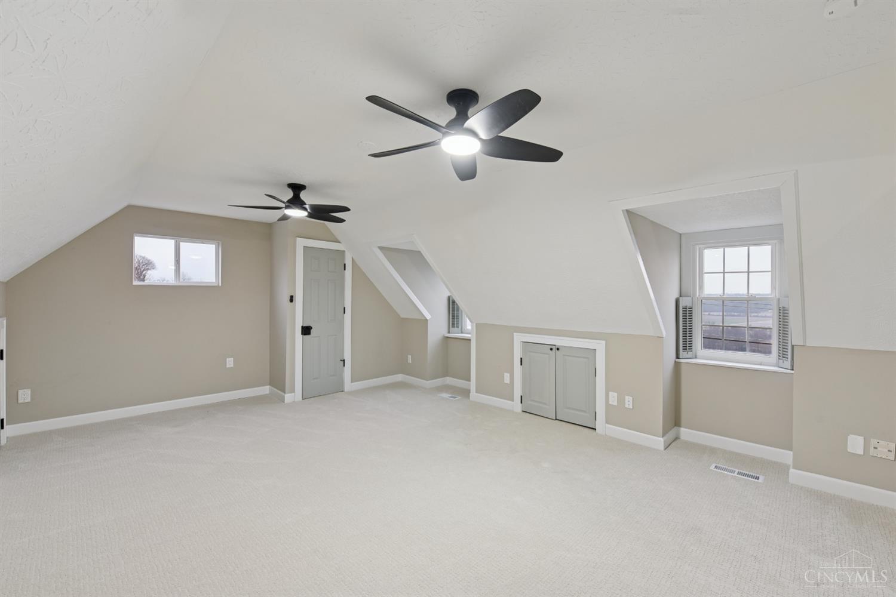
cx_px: 448
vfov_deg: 77.3
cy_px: 298
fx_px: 373
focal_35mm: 15
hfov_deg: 100.4
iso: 400
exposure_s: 1/8
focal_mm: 15
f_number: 8
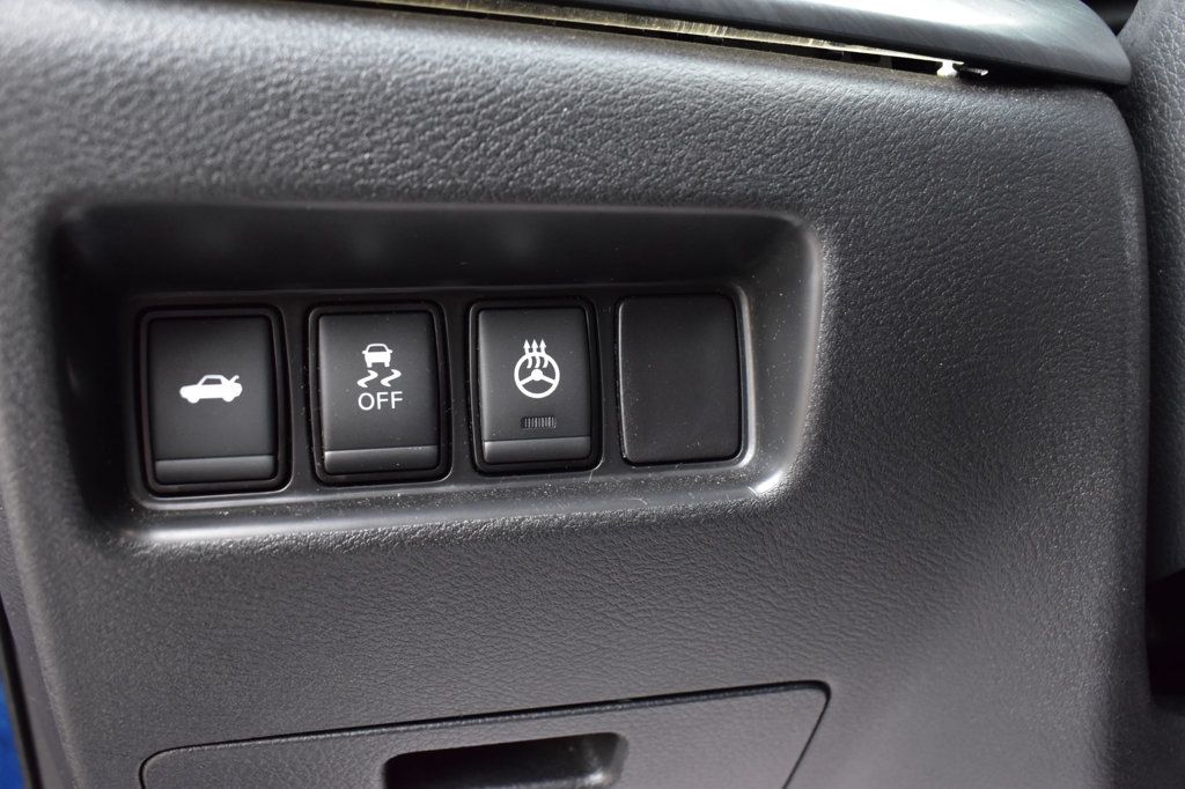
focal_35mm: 34
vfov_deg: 38.3
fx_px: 1135
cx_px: 592
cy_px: 394
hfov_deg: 55.1
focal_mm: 23
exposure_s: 1/15
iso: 1250
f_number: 6.3
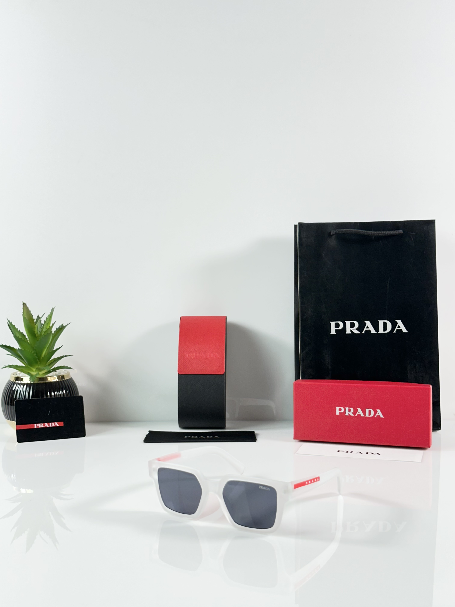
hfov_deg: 30.3
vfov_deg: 39.7
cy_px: 304
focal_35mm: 48
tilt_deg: -3.4
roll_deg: +0.0
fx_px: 841
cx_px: 228
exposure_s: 1/100
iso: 80
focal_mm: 6.86
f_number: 1.78
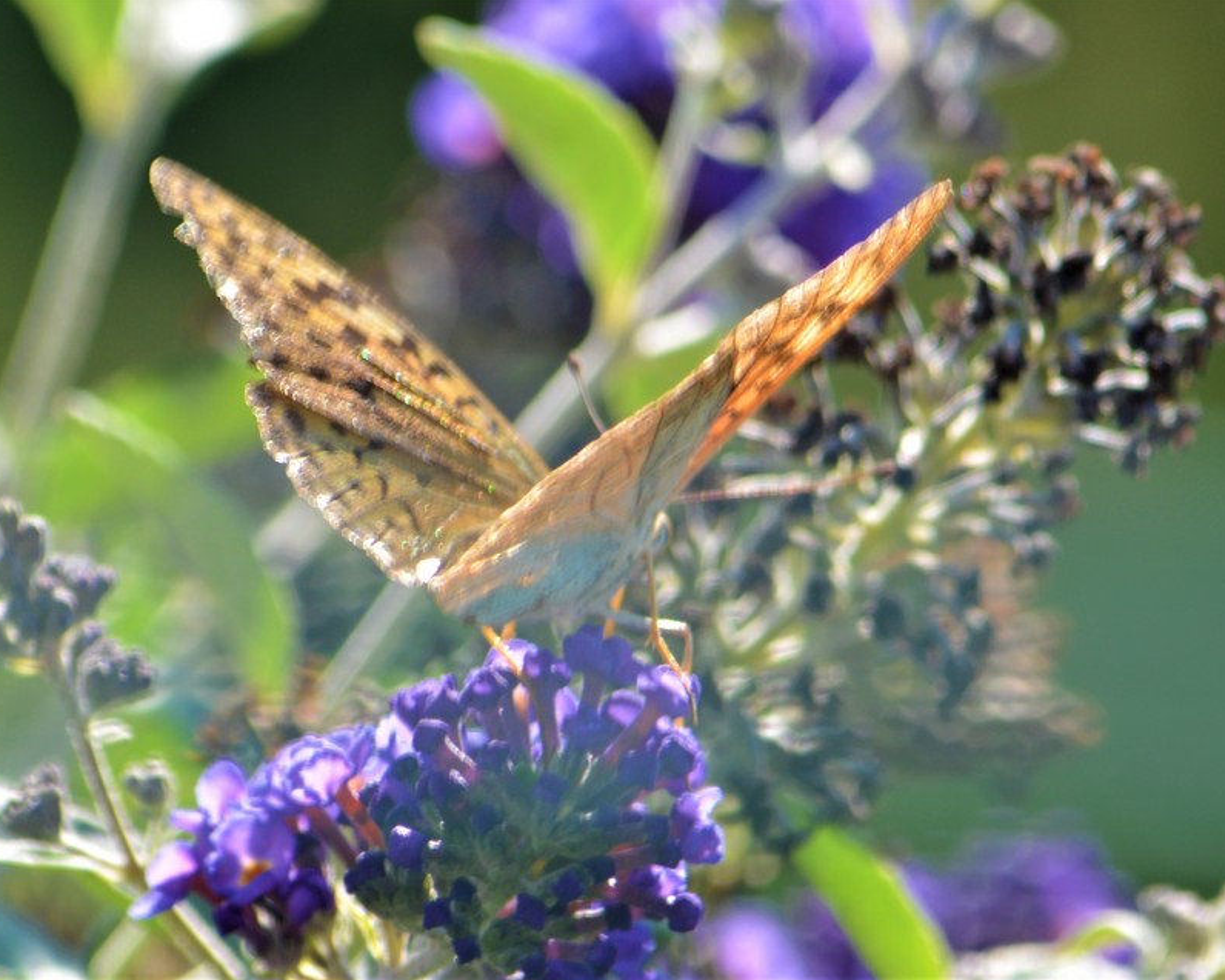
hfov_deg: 3.8
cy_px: 491
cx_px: 643
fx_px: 18456
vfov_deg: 3.0
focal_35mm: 509
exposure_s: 1/125
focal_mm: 300
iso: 160
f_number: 8
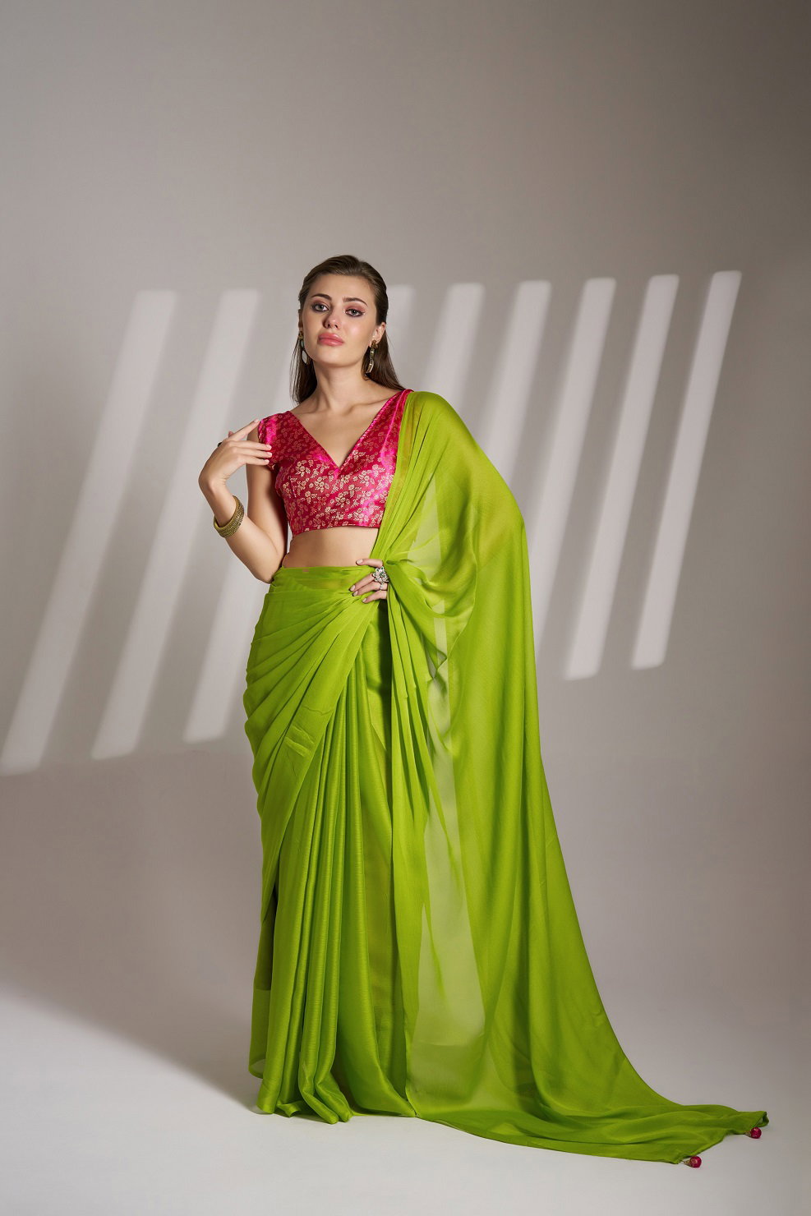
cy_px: 608
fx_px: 1993
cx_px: 406
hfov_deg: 23.0
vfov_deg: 33.9
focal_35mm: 59
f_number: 4.5
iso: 320
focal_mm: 59
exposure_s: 1/160
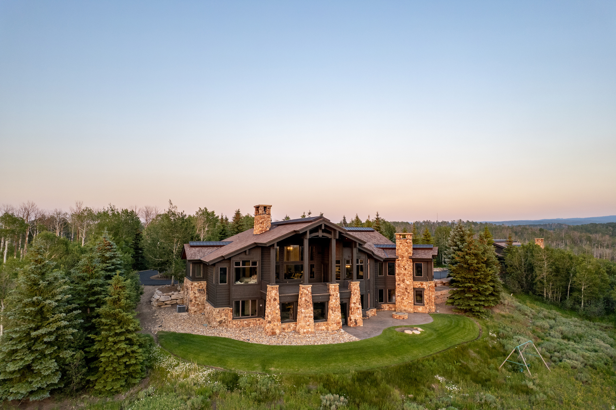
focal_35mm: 22
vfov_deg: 57.2
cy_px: 205
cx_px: 308
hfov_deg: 78.6
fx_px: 376
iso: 100
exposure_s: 1/90
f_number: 2.8
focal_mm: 8.38
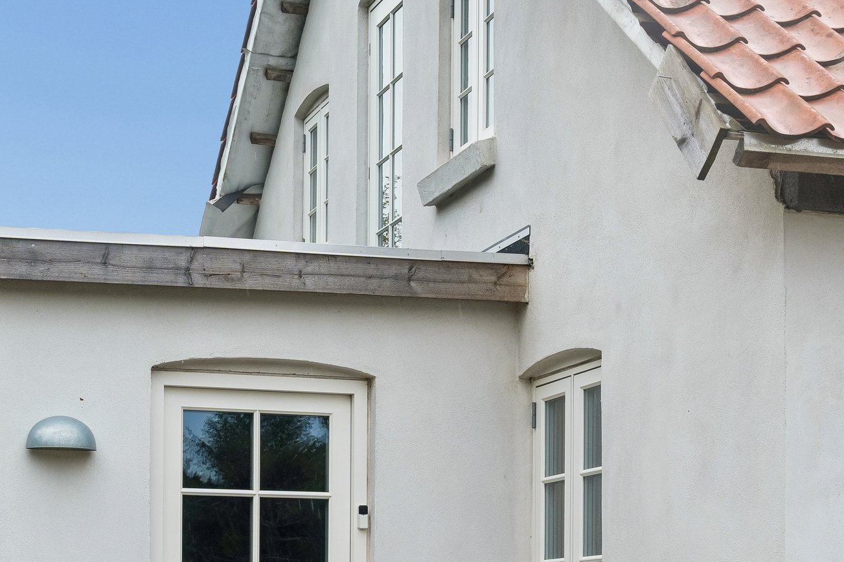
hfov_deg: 26.6
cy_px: 614
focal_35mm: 76
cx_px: 375
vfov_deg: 17.4
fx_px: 1781
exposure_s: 1/250
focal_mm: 33
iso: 160
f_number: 10
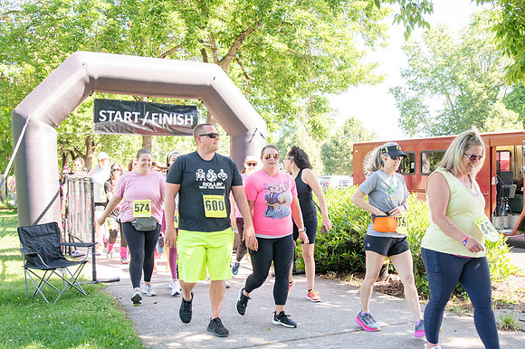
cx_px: 262
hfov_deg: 53.2
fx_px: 525
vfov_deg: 36.8
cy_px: 174
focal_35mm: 36
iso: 500
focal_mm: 24
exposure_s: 1/400
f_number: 3.5
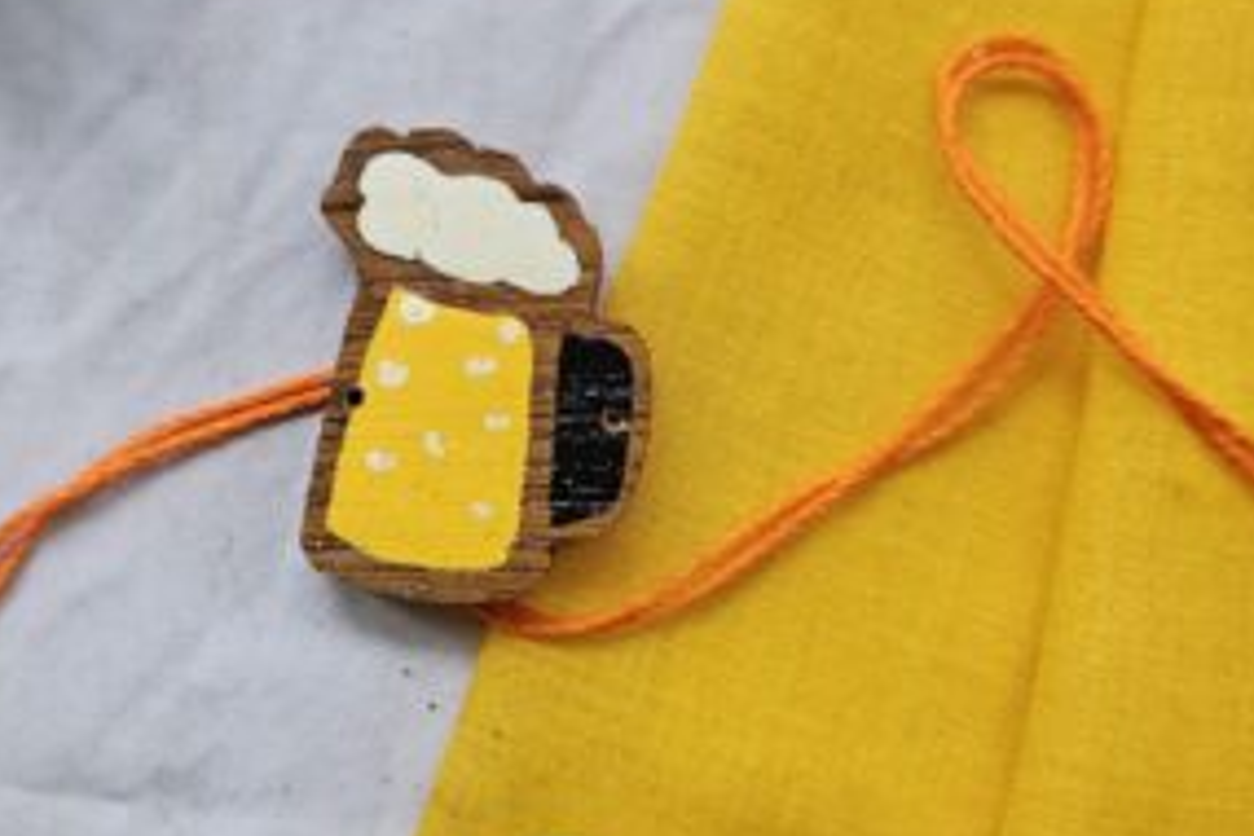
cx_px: 488
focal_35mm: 47
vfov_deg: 28.6
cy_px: 326
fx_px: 1637
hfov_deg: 41.7
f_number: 1.8
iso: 160
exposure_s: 1/100
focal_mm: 5.4
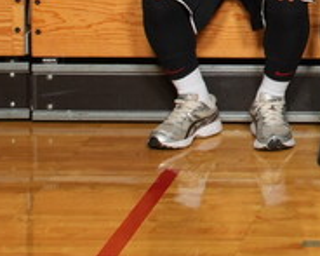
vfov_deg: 7.2
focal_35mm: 209
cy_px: -189
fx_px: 1978
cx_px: 617
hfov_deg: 8.8
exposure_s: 1/100
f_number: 11
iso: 500
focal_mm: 40
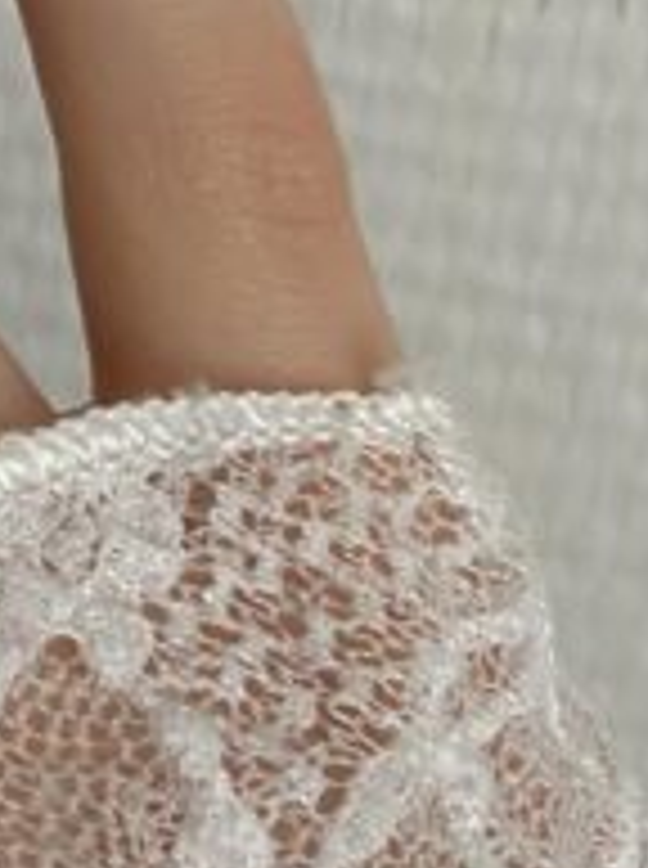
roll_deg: +1.7
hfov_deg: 12.0
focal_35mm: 108
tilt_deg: -25.6
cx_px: -698
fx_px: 2705
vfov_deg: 17.6
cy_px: -81
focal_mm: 4.25
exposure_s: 1/60
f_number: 1.8
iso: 125
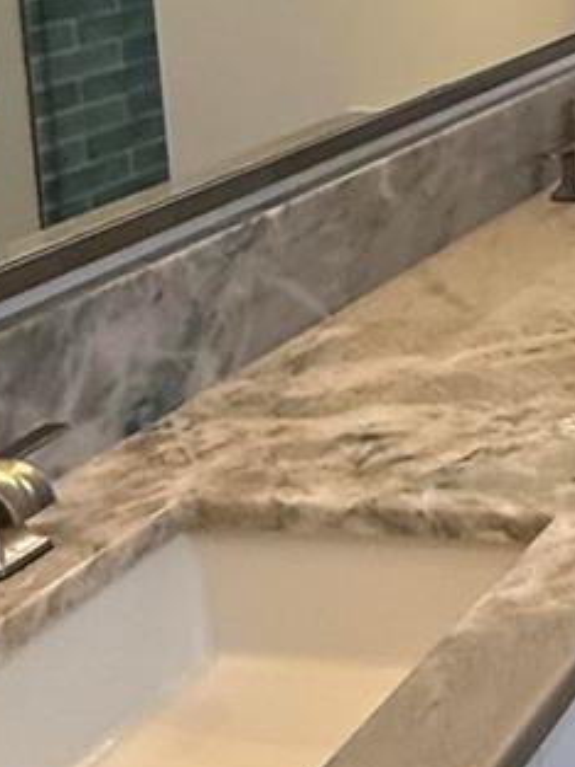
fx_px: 1528
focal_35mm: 69
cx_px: 1106
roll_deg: +0.0
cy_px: -22
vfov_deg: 26.5
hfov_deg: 16.7
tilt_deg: -7.5
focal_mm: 2.22
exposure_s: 1/120
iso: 500
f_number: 2.2
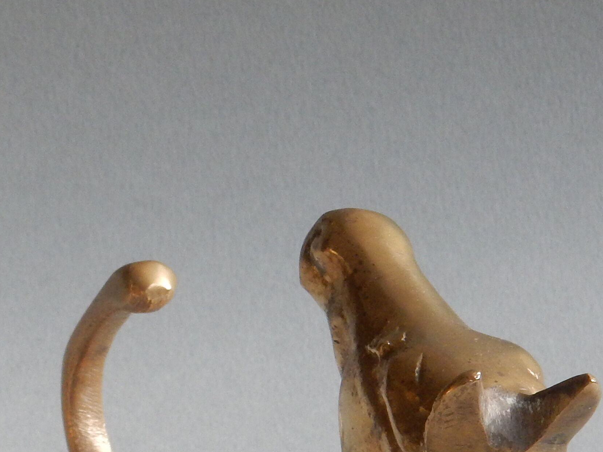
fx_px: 5678
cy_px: 381
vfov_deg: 4.6
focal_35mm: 326
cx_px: -32
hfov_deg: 6.1
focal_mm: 20.9
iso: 220
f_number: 5.6
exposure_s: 1/30
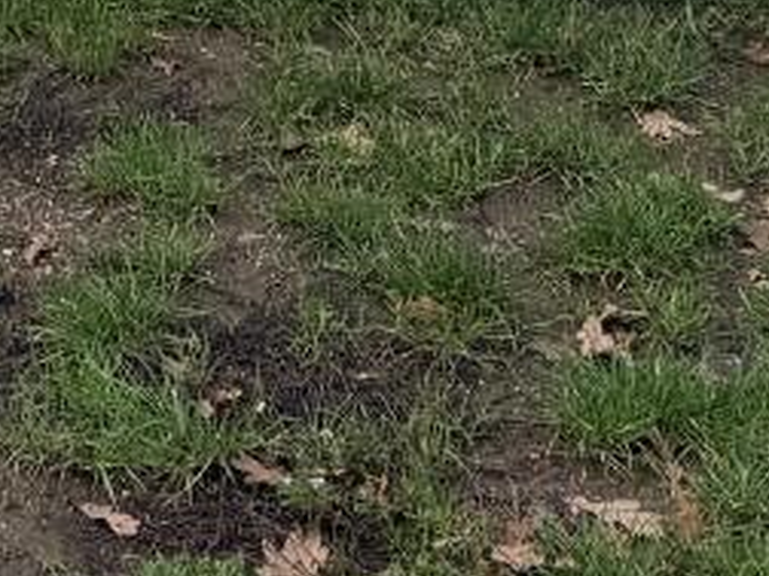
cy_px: -1009
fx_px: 3043
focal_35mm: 137
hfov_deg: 14.0
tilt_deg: -1.4
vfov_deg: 9.2
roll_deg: +0.9
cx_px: -150
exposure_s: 1/1410
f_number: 1.78
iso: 80
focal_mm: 6.76
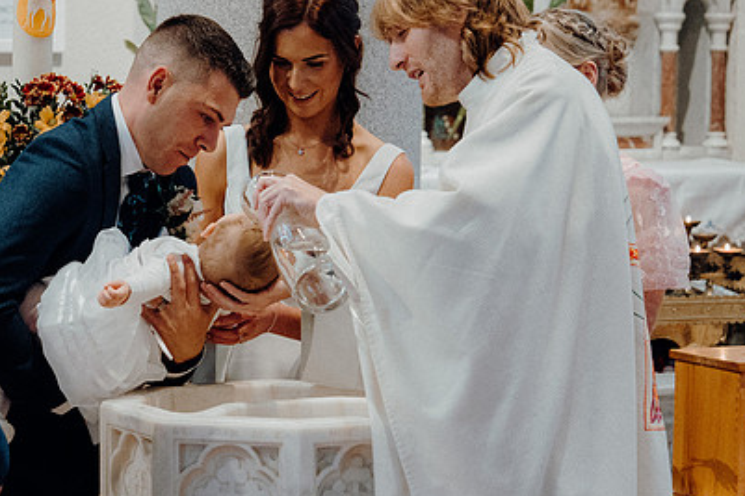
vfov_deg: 10.1
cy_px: 268
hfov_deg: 15.1
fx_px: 2813
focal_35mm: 136
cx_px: 240
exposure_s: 1/160
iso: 3200
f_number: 3.5
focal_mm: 63
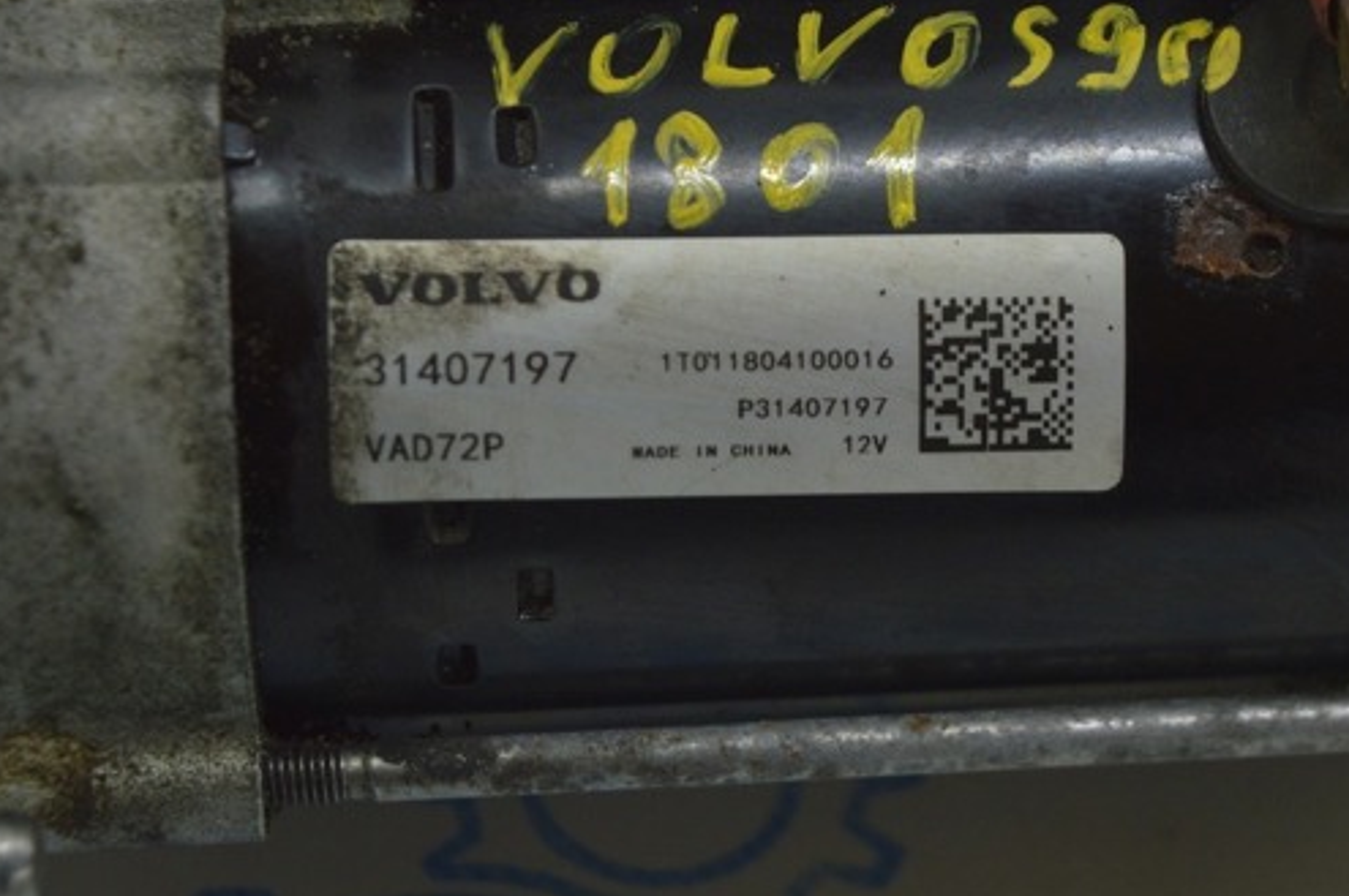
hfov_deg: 19.2
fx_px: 3992
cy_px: 396
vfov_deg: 12.8
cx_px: 728
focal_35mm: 107
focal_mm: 55
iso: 400
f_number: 5.6
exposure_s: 1/40
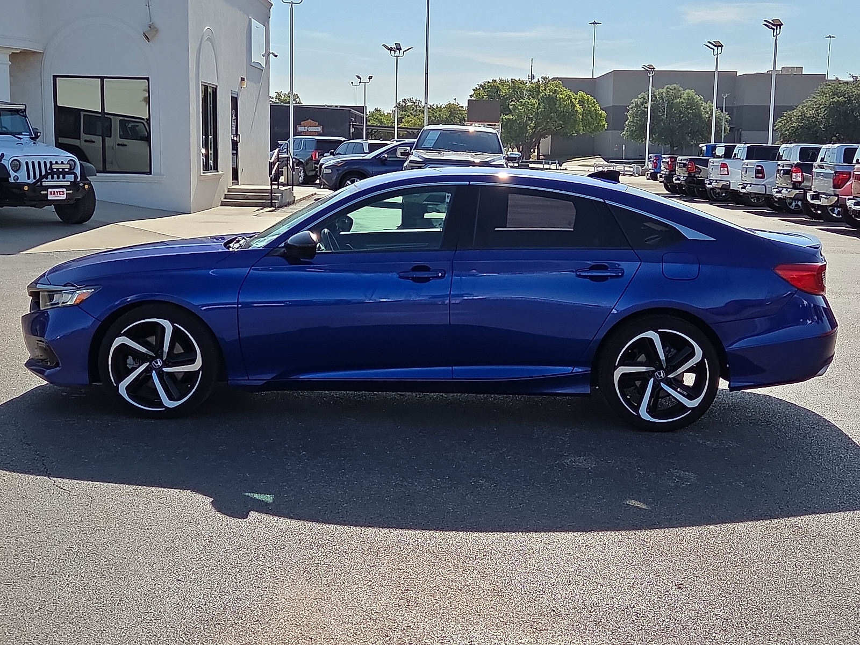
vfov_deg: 30.3
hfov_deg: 39.7
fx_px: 1193
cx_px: 430
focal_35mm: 48
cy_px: 322
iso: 25
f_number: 1.8
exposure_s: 1/3333
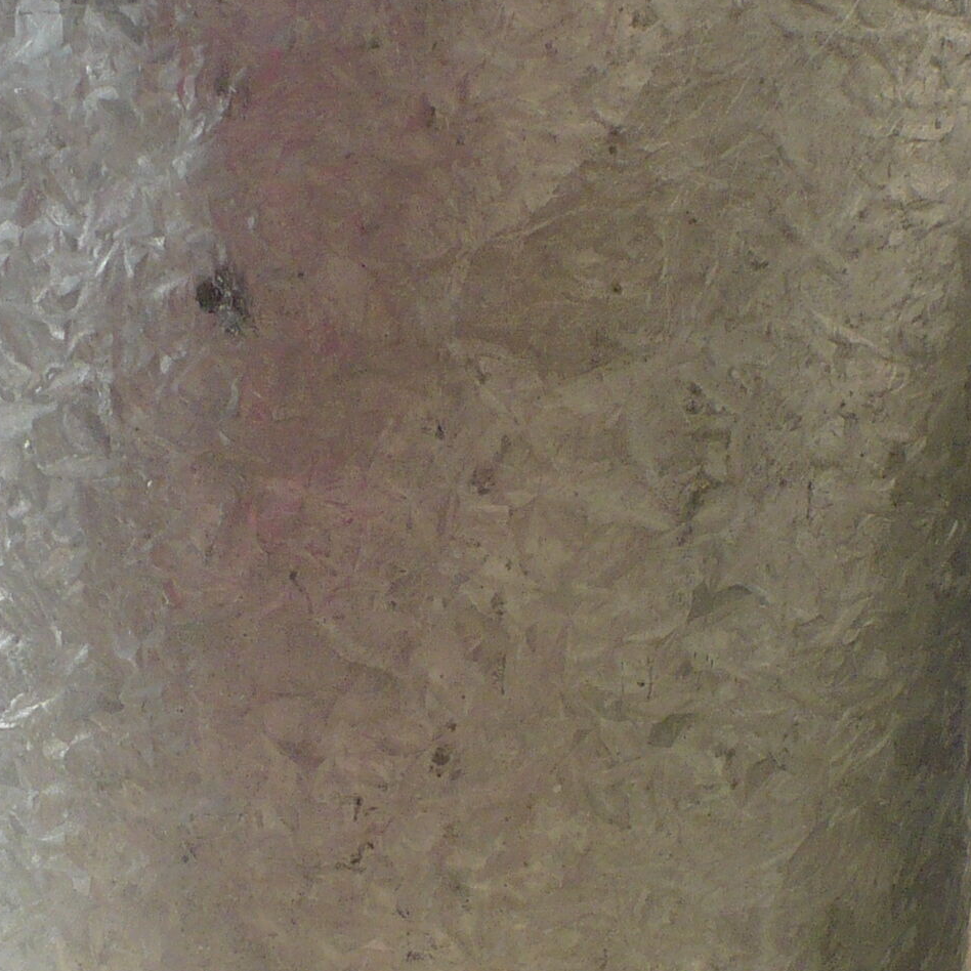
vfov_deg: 16.4
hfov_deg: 16.3
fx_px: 3364
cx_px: 809
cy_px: 487
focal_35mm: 106
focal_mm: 6.1
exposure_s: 1/1000
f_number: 2.8
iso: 100
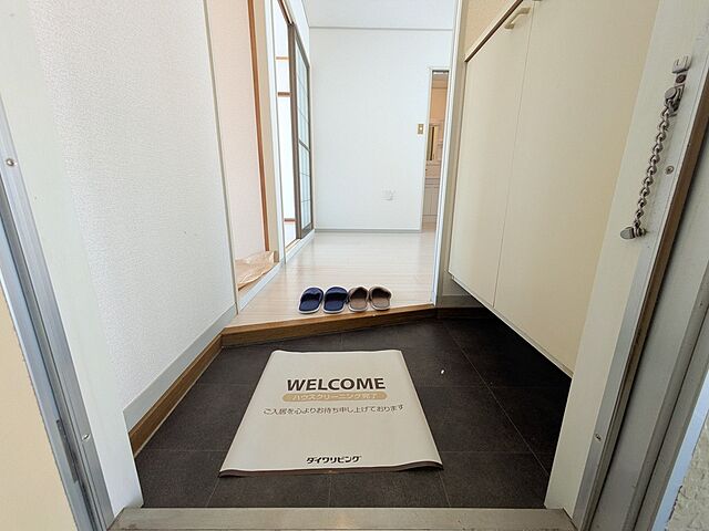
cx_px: 354
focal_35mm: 14
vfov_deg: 85.7
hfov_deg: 102.1
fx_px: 287
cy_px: 266
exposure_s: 1/120
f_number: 2.2
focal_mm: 1.83
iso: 88
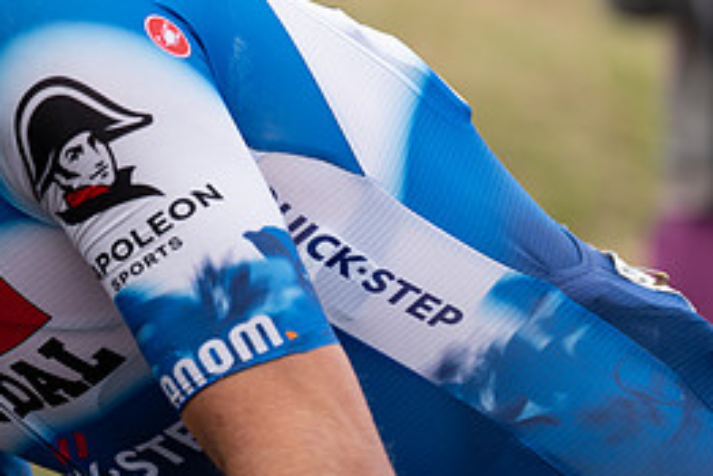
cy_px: 86
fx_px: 5925
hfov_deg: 6.9
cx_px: -68
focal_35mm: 299
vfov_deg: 4.6
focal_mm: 135
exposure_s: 1/1000
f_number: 3.5
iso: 320
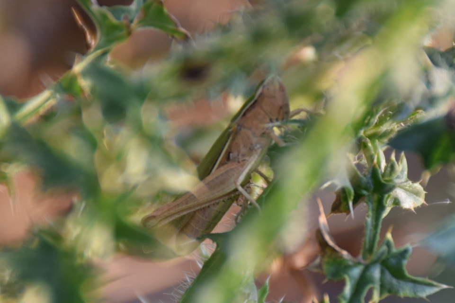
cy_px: 152
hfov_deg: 9.8
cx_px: 228
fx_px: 2653
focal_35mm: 210
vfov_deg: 6.5
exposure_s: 1/160
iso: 320
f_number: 5.6
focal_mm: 140
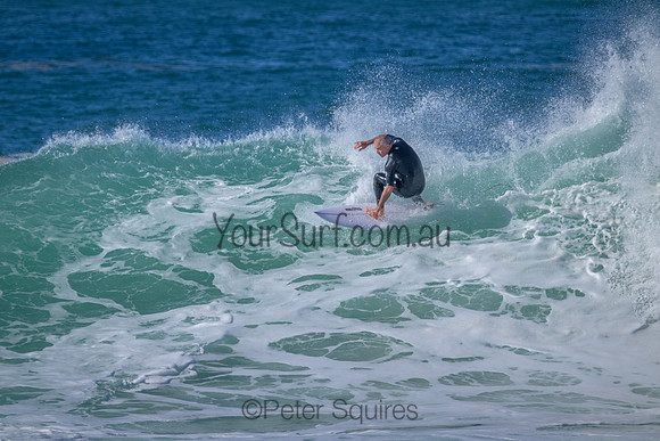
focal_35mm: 800
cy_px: 220
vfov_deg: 1.7
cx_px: 330
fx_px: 14669
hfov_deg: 2.6
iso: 800
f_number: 11
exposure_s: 1/2000
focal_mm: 800
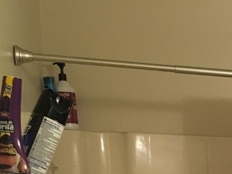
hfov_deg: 17.2
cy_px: 301
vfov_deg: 13.2
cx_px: 359
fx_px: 683
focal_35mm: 102
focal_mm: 4.15
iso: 80
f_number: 2.2
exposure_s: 1/30
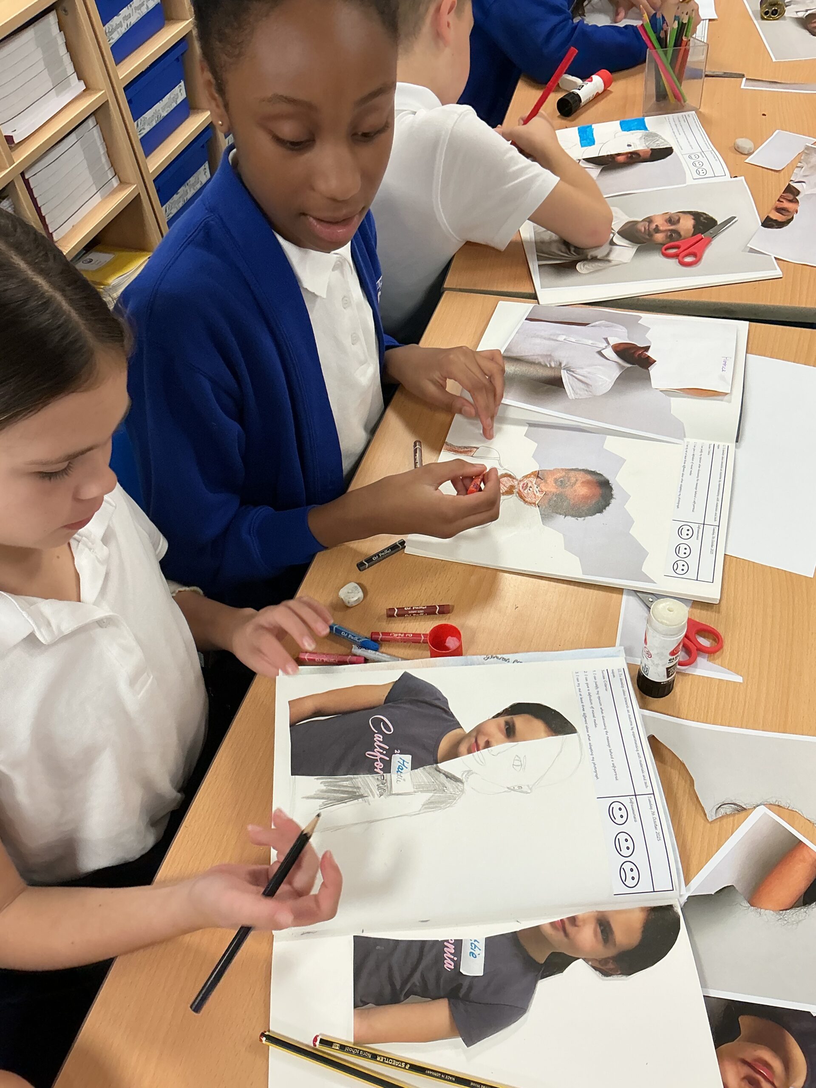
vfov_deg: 61.7
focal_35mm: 29
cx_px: 408
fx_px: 911
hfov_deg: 48.2
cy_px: 544
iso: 40
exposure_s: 1/60
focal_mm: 3
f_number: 1.8
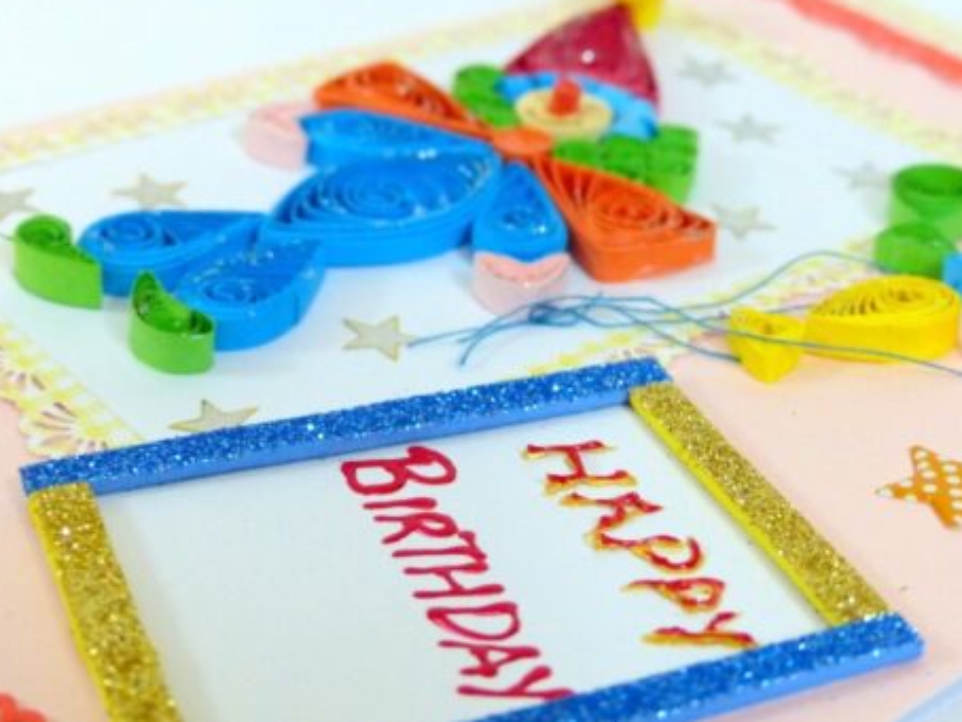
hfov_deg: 26.3
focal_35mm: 74
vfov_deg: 19.9
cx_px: 519
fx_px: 2058
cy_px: 248
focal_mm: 10.1
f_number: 2.8
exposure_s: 1/30
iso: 400
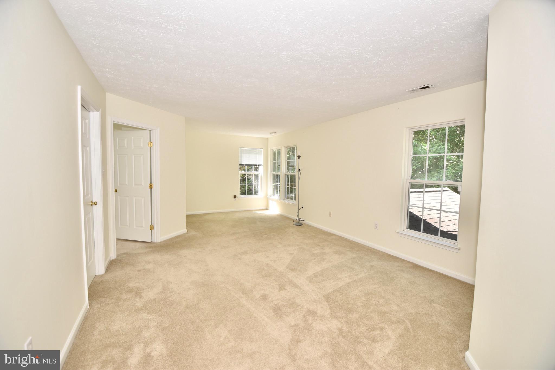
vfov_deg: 77.3
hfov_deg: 100.4
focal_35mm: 15
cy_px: 185
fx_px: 231
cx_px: 278
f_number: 3.5
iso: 100
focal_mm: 10
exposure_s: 1/60
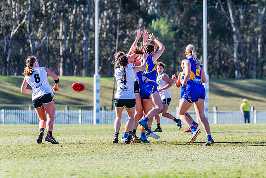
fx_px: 2623
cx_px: 144
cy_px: 81
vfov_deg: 3.9
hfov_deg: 5.8
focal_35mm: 355
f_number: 7.1
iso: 640
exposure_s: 1/1250
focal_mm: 310
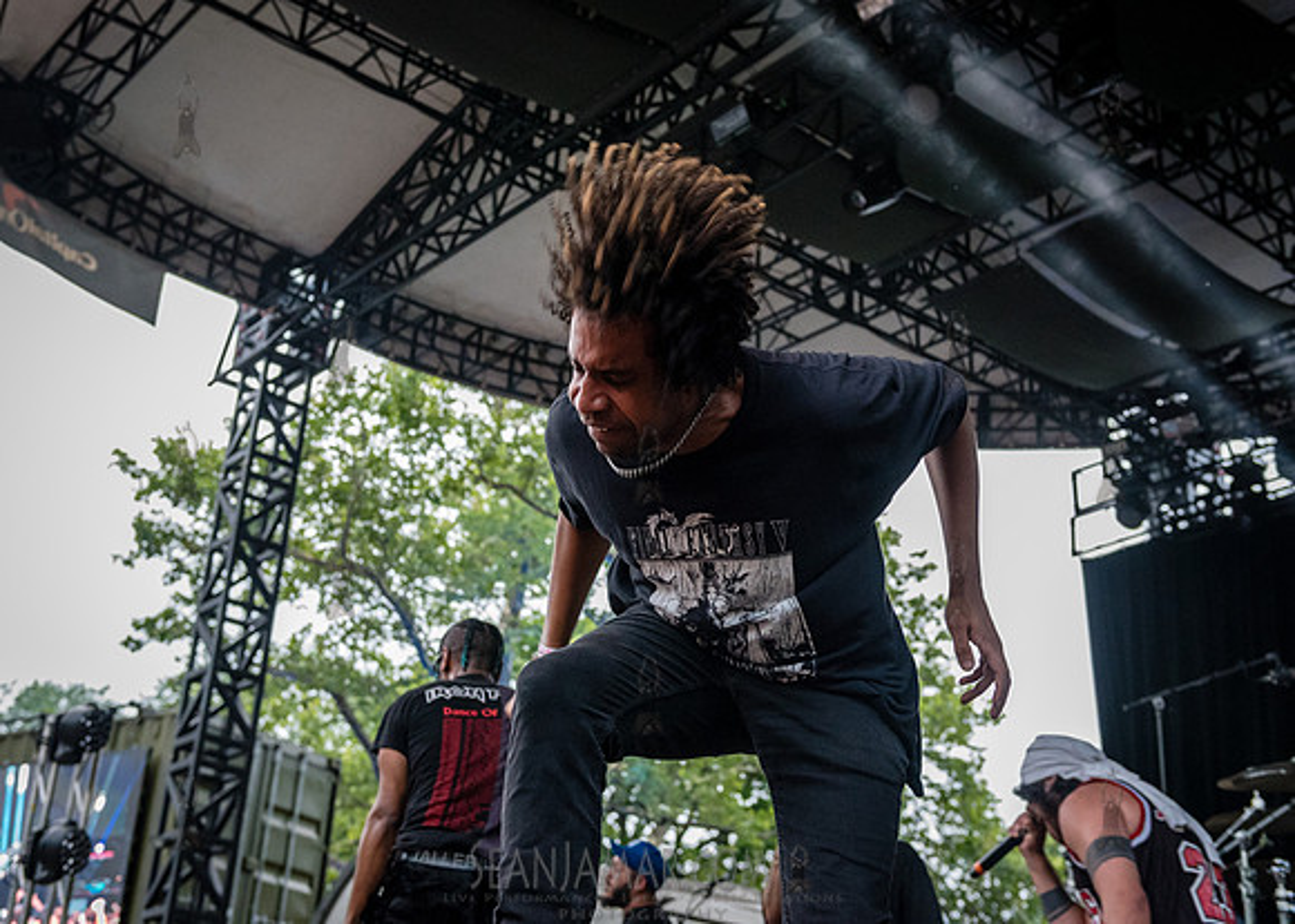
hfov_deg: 42.1
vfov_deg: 30.7
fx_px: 1682
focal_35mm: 46
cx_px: 638
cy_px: 393
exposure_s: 1/320
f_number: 3.5
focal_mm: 38
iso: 4000
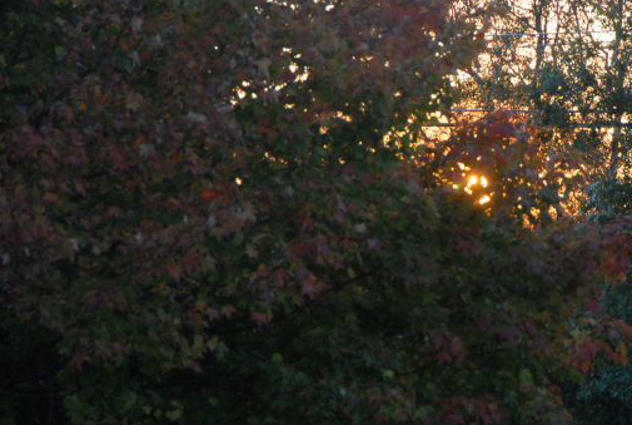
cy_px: 179
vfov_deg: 4.8
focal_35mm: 285
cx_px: 472
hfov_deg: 7.2
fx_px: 5014
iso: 800
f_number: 6.3
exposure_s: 1/160
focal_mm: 120
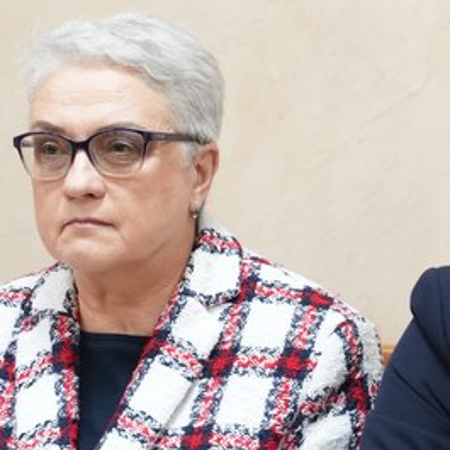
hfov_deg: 6.8
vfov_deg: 6.8
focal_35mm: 257
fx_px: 3780
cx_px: 122
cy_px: 225
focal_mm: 200
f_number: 6.3
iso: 6400
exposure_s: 1/50
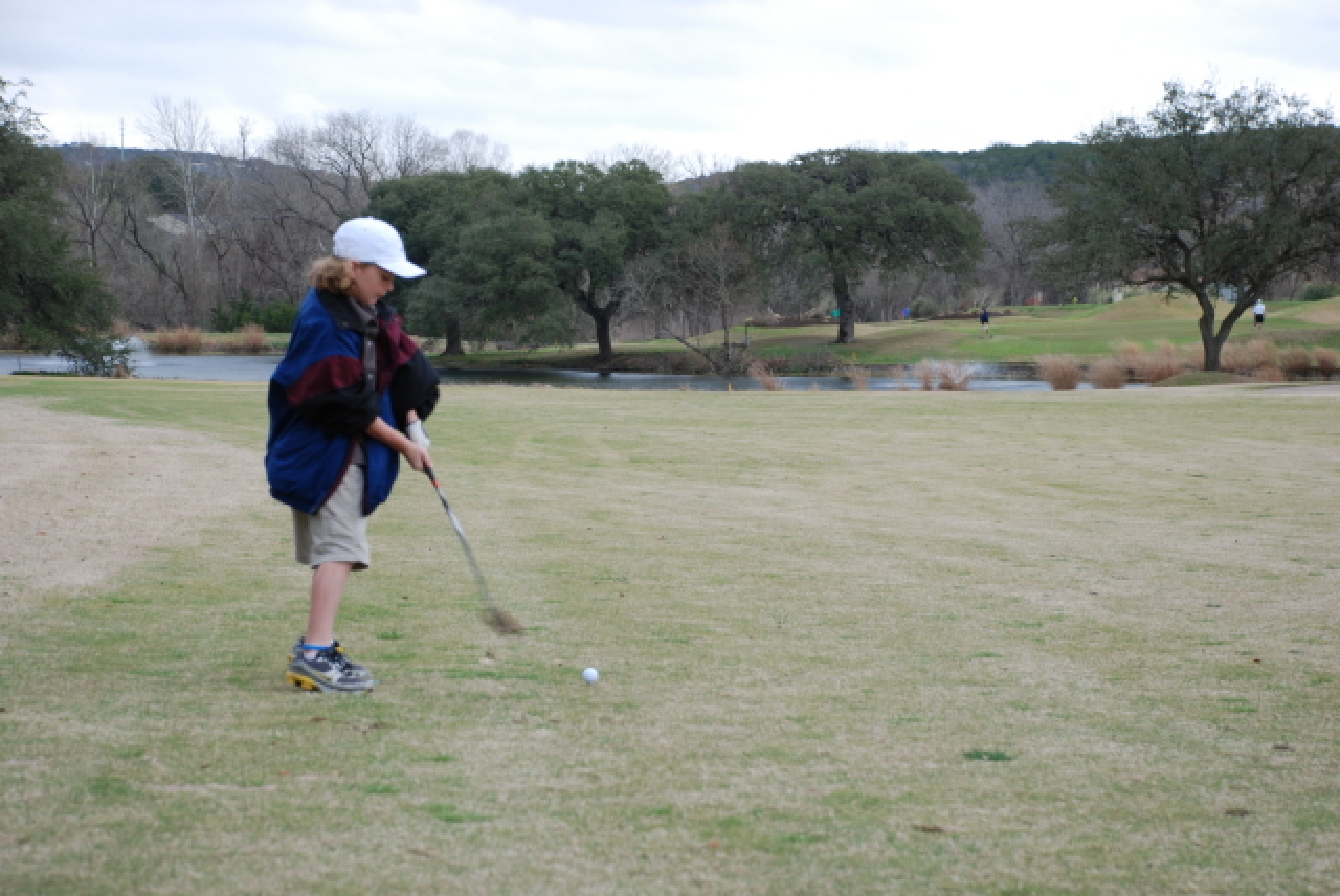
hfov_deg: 21.9
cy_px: 448
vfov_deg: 14.7
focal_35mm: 93
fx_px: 3465
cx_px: 670
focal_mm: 62
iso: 200
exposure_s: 1/200
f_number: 5.3
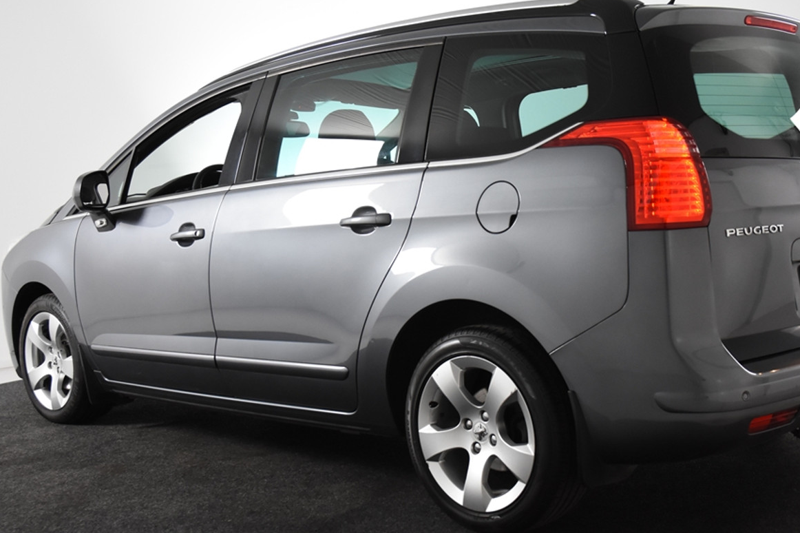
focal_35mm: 47
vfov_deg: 28.6
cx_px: 455
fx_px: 1044
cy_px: 287
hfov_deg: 41.8
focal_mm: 26
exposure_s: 1/80
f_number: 4.5
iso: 1600
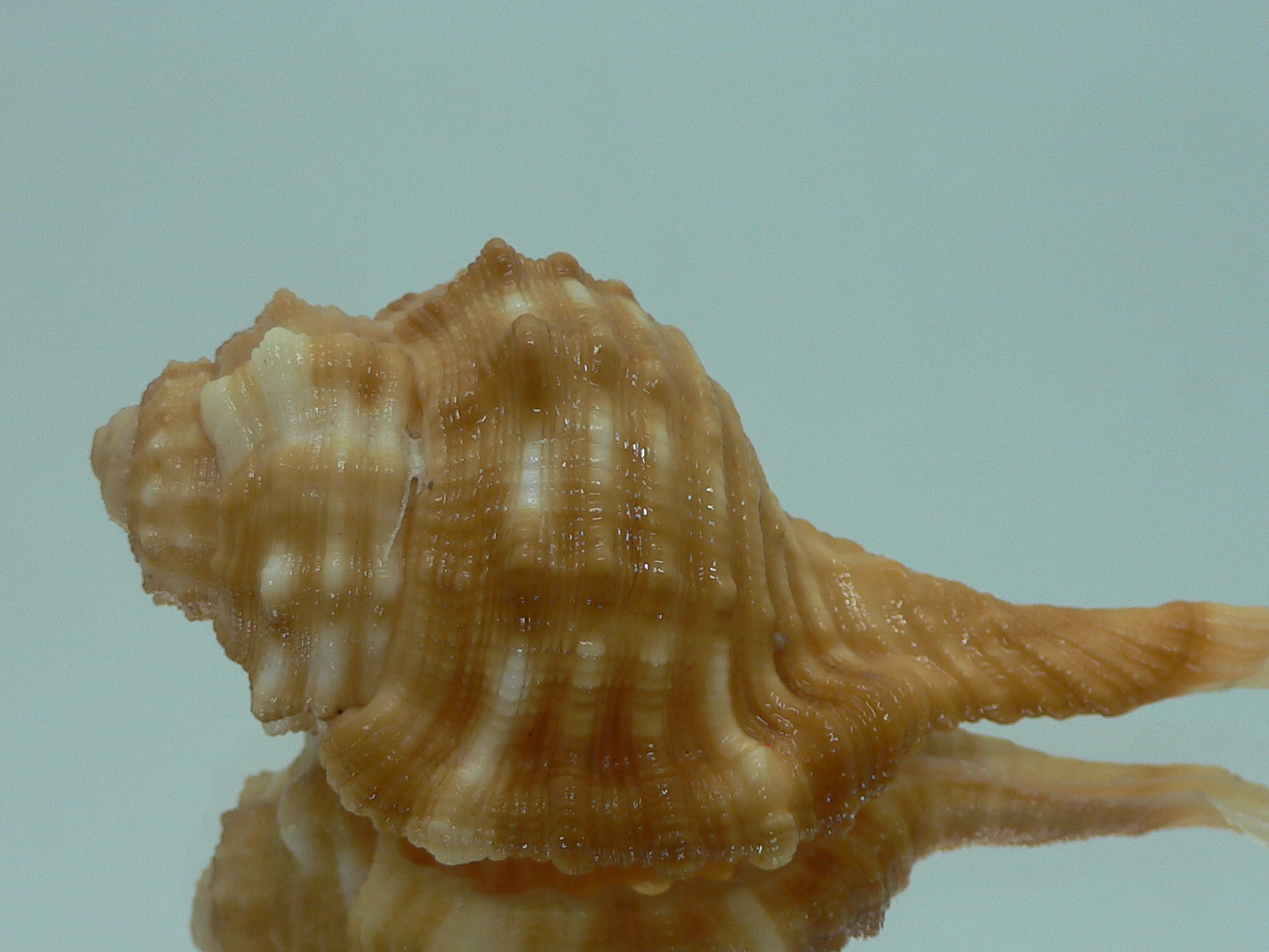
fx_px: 1760
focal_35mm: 48
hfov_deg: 39.6
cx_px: 671
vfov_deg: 30.1
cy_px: 616
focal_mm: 4.6
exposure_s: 1/60
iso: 80
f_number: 2.8
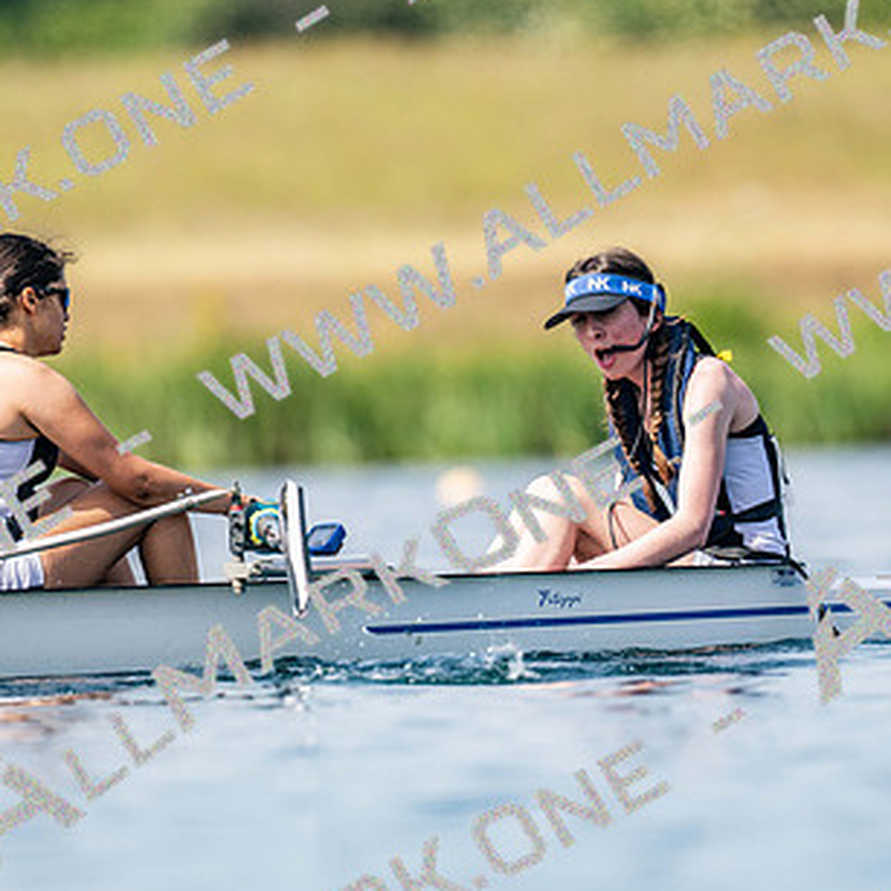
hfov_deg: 1.8
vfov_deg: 1.8
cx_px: 557
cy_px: 428
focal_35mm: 964
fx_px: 28073
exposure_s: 1/2500
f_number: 5
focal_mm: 600
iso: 250
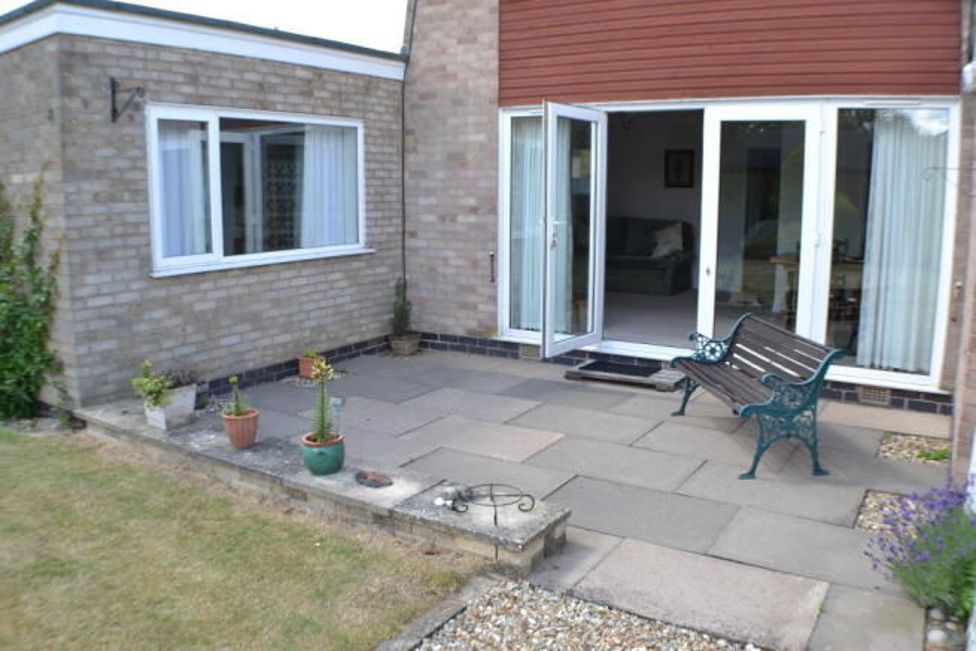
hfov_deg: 53.1
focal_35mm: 36
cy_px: 326
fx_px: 976
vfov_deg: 36.9
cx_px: 488
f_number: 5.6
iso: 180
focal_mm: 24
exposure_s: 1/125
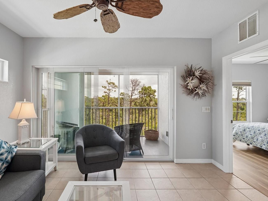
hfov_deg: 82.6
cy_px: 96
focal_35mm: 20
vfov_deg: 67.0
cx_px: 119
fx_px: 152
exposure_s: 1/50
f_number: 8
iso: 400
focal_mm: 16.5
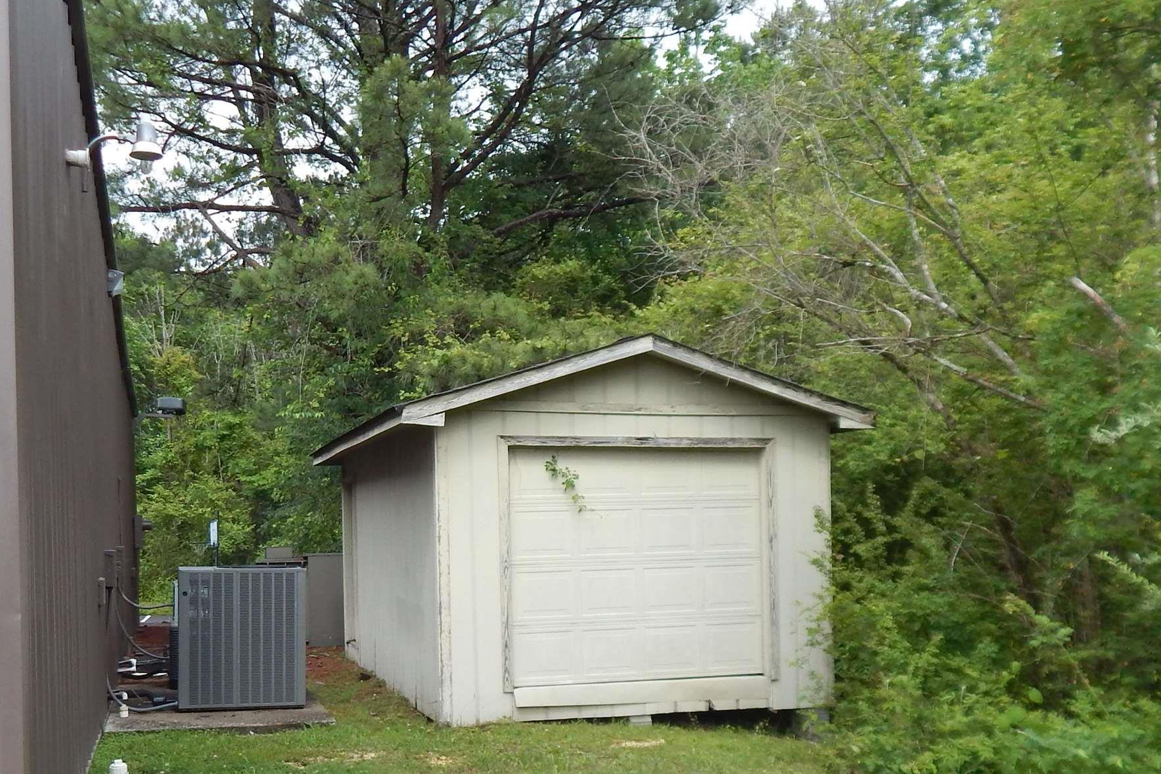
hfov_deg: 48.4
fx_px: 1290
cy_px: 544
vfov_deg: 33.0
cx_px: 559
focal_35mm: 40
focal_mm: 4
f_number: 3
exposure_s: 1/640
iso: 125
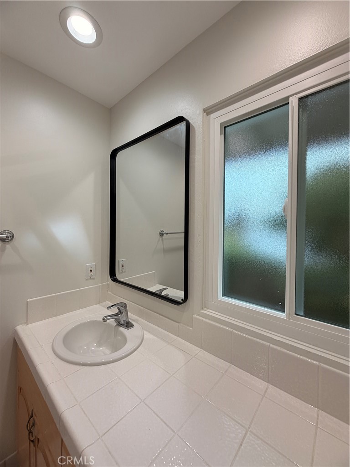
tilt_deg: -1.7
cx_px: 175
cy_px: 234
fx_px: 189
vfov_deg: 102.1
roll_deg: -0.7
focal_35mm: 14
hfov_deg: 85.7
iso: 50
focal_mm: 2.22
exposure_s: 1/120
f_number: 2.2
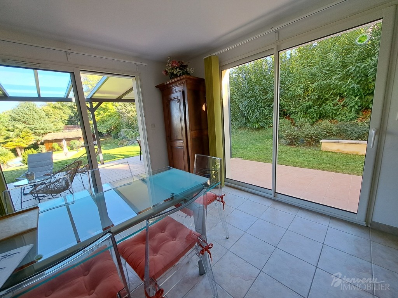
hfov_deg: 106.2
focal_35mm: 13
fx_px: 149
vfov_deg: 89.9
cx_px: 199
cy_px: 149
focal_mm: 1.74
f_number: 2.2
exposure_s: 1/100
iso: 50
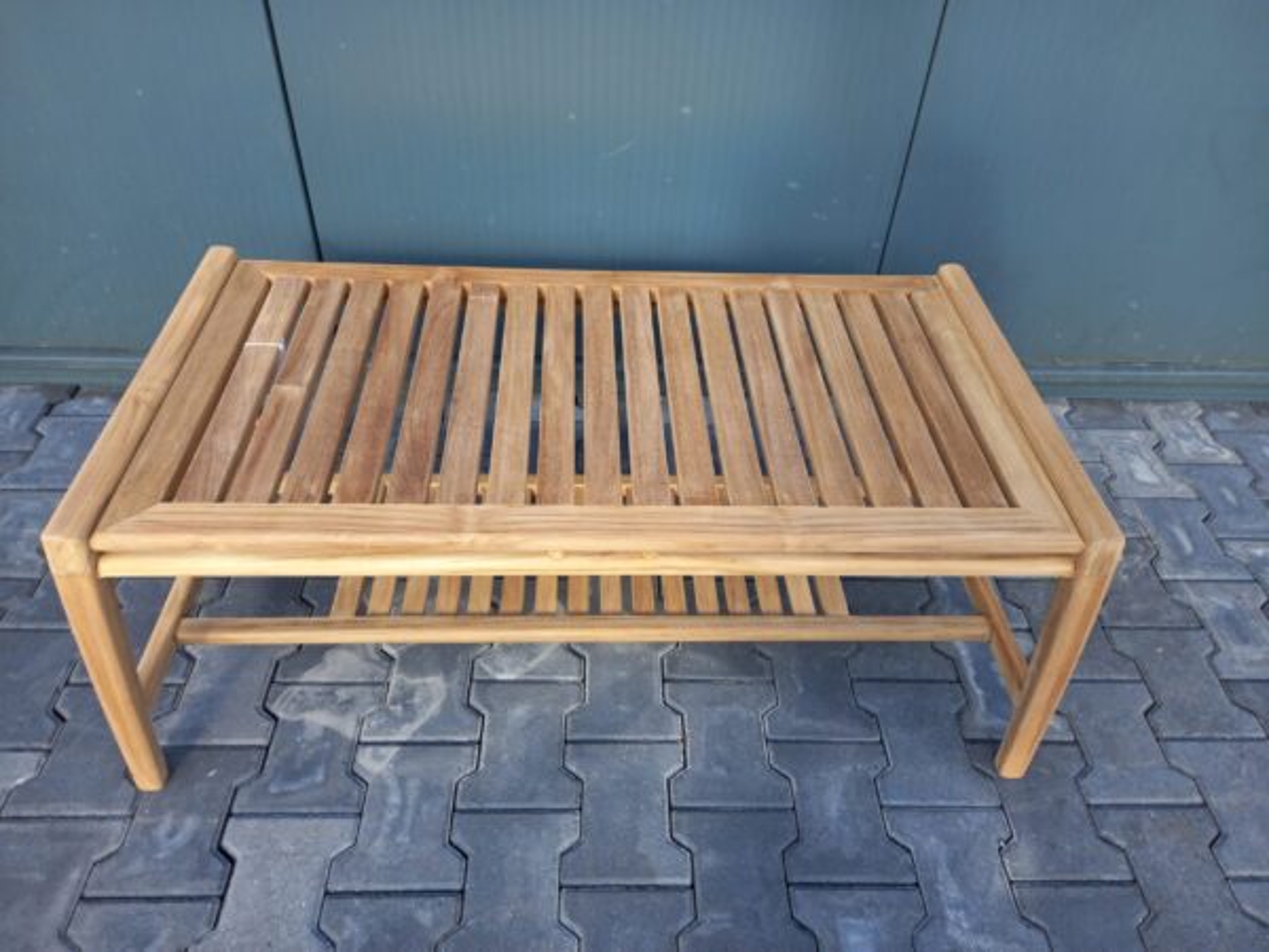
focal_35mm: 25
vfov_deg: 54.9
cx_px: 634
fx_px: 916
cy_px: 476
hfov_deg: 69.4
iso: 25
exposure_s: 1/113
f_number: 2
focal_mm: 4.6
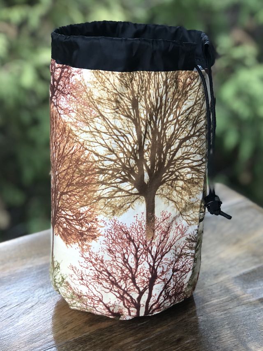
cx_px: 132
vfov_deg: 33.8
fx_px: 578
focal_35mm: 57
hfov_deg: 25.6
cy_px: 176
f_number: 2.8
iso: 25
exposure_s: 1/30
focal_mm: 6.6
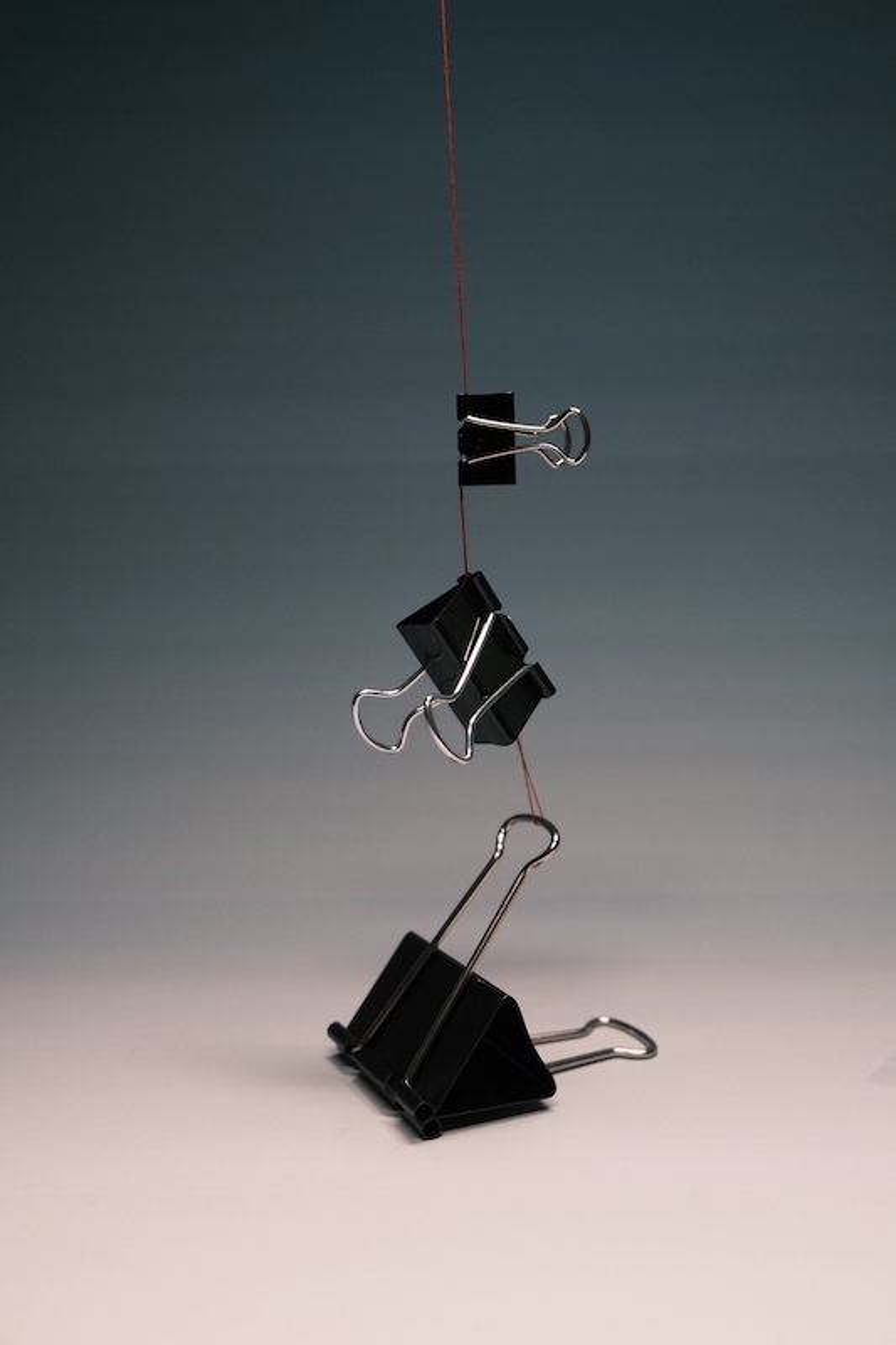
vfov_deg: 54.4
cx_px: 448
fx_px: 1307
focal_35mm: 35
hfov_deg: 37.8
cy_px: 672
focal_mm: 23.3
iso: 500
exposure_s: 1/125
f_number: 4.5
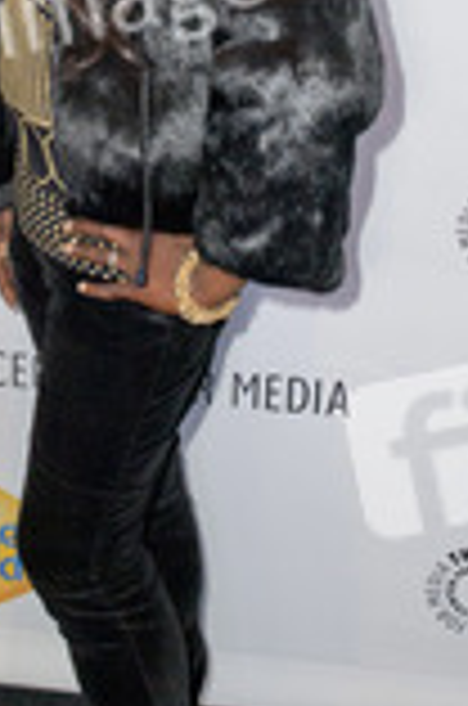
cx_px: 169
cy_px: 207
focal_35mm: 69
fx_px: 1351
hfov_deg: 19.6
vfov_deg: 29.0
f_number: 4.5
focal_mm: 27
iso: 500
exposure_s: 1/400
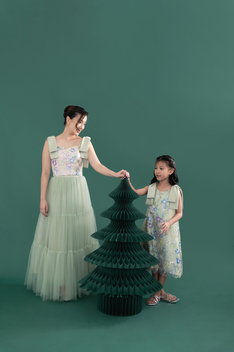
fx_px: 341
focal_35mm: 35
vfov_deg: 54.4
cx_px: 117
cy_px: 176
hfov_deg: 37.9
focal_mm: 35
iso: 800
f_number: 2.8
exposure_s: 1/125
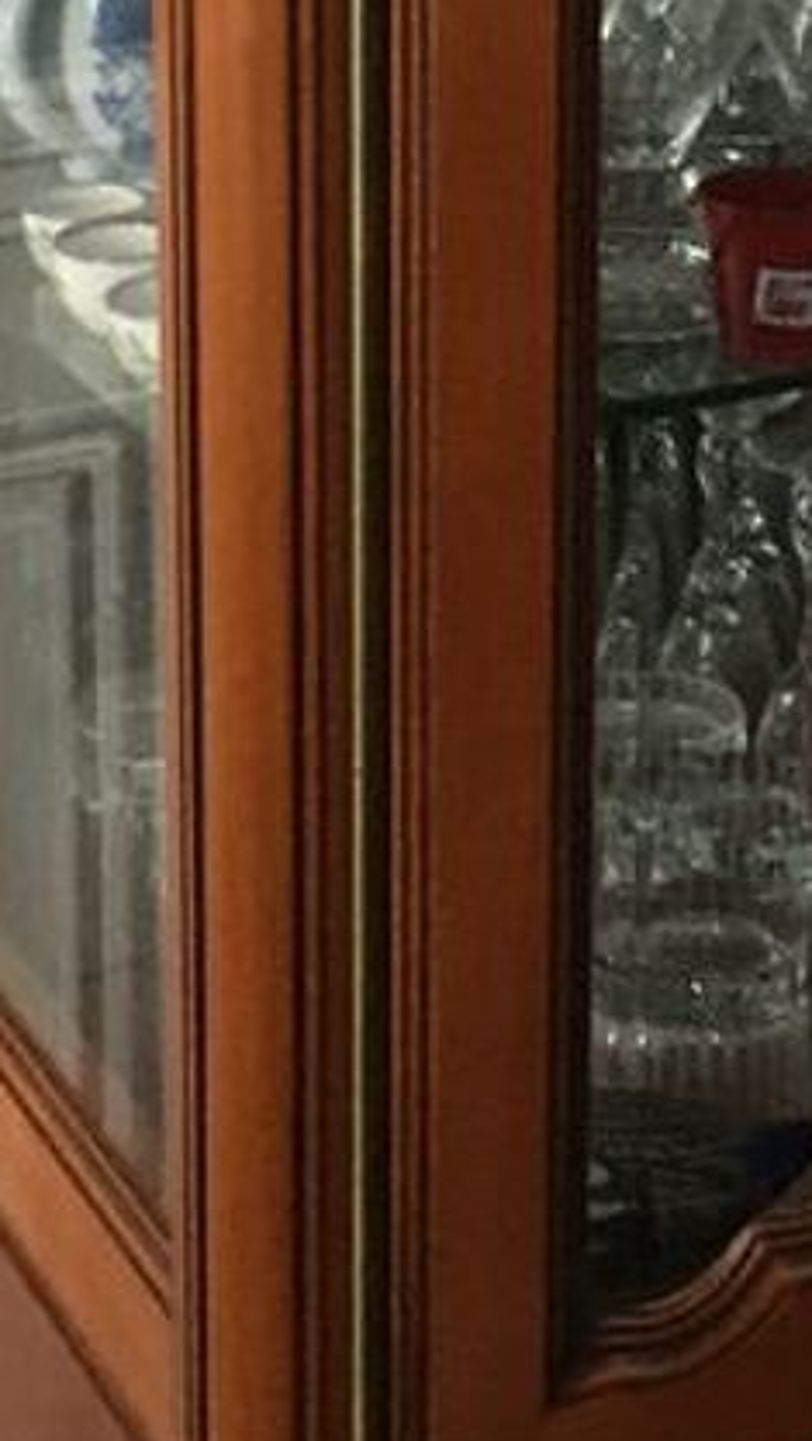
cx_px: 677
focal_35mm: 101
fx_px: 3861
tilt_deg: -12.4
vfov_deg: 20.2
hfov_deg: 11.9
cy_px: -136
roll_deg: +0.3
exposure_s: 1/17
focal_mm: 4.15
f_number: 2.2
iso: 250
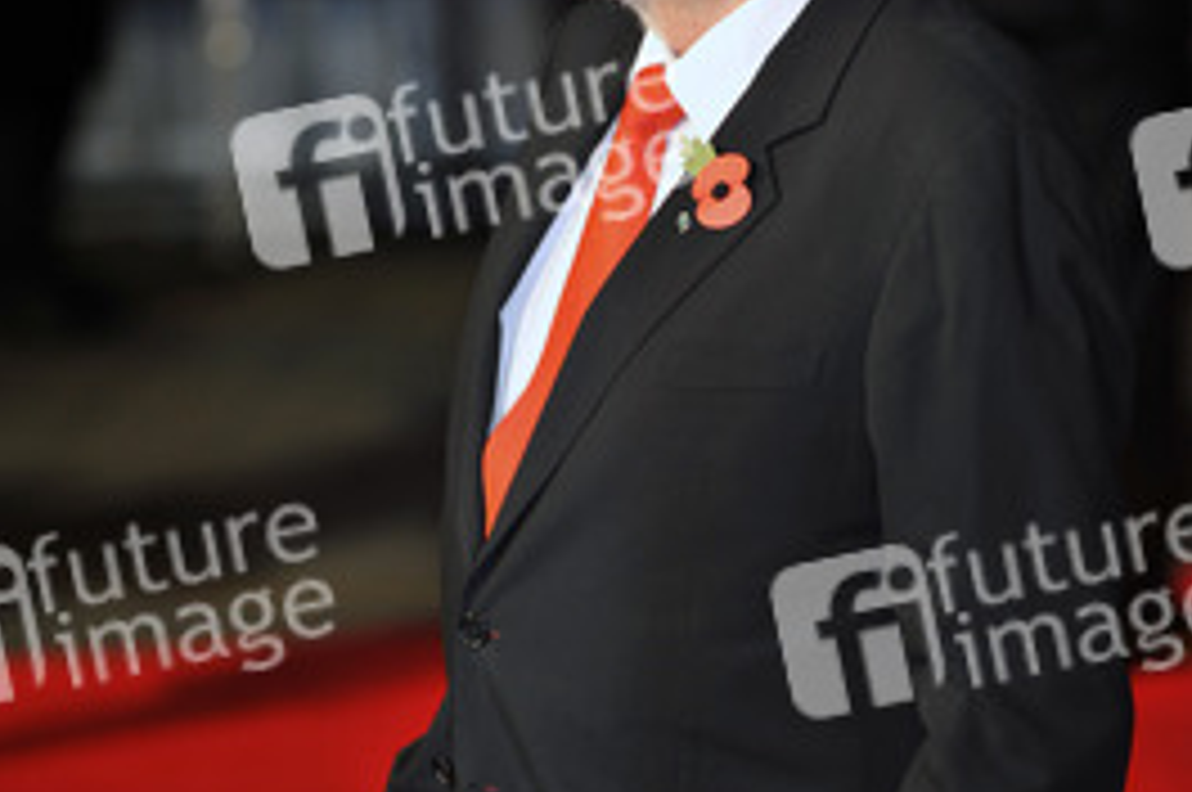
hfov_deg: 8.0
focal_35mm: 257
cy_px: 387
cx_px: 596
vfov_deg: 5.3
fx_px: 8499
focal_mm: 170
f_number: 4
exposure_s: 1/250
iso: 1000
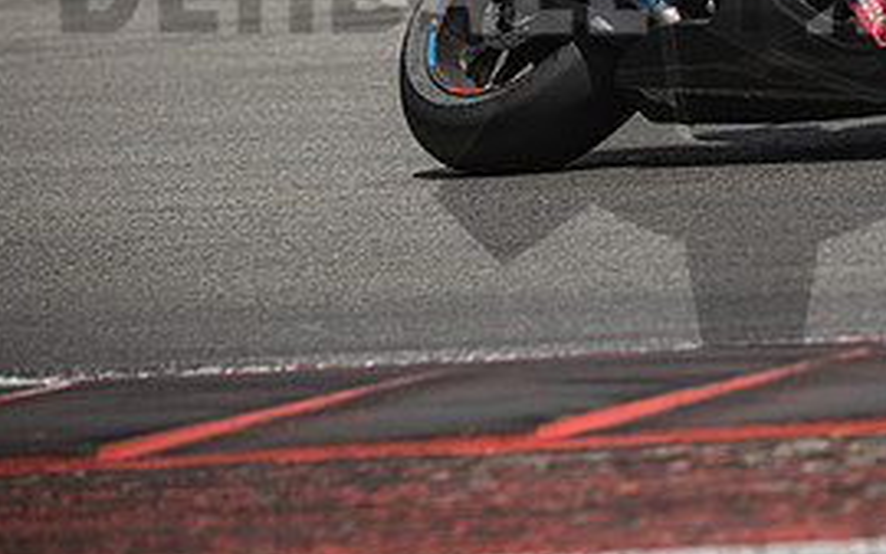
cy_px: -51
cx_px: 751
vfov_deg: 2.0
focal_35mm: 657
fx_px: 15871
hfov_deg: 3.2
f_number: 2.8
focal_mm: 200
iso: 125
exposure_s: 1/2000
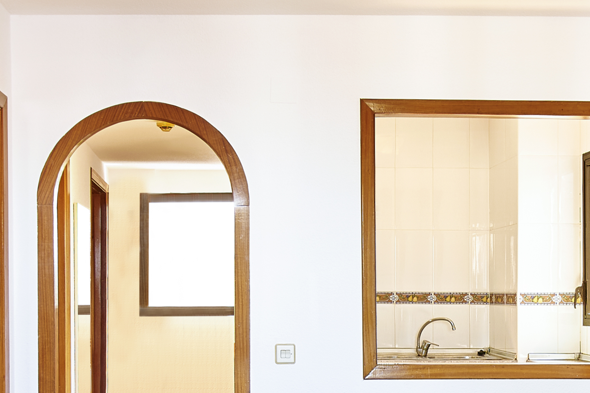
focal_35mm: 52
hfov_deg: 35.1
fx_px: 852
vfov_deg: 23.4
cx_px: 569
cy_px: 489
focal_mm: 10
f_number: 8
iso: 100
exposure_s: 1/1.25
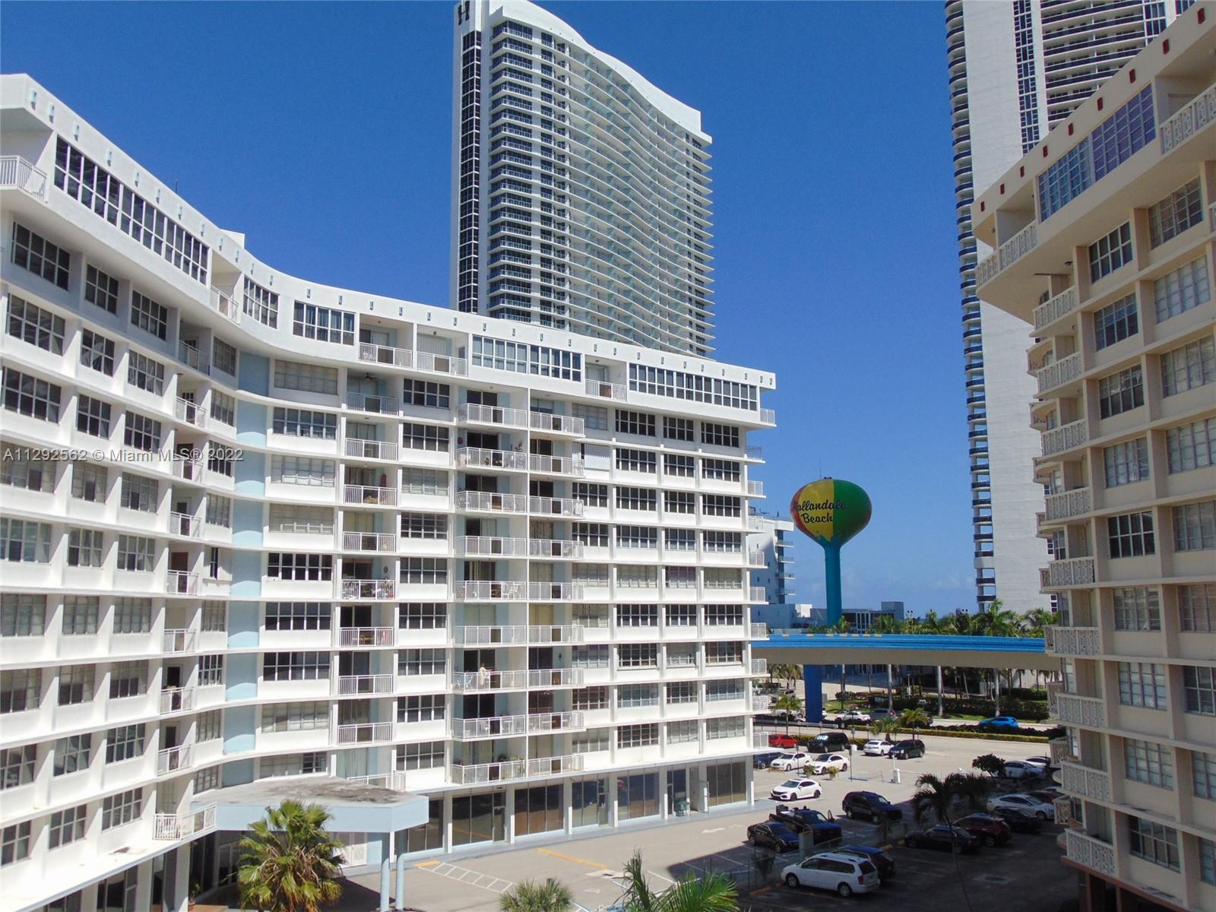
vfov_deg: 42.9
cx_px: 608
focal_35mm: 33
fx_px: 1159
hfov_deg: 55.4
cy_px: 456
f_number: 8.2
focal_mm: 5.8
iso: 80
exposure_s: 1/400
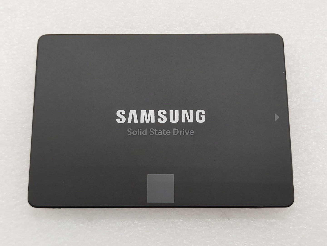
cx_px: 164
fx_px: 435
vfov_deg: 31.5
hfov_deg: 41.2
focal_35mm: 46
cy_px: 123
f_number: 1.8
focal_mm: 4.36
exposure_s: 1/120
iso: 50
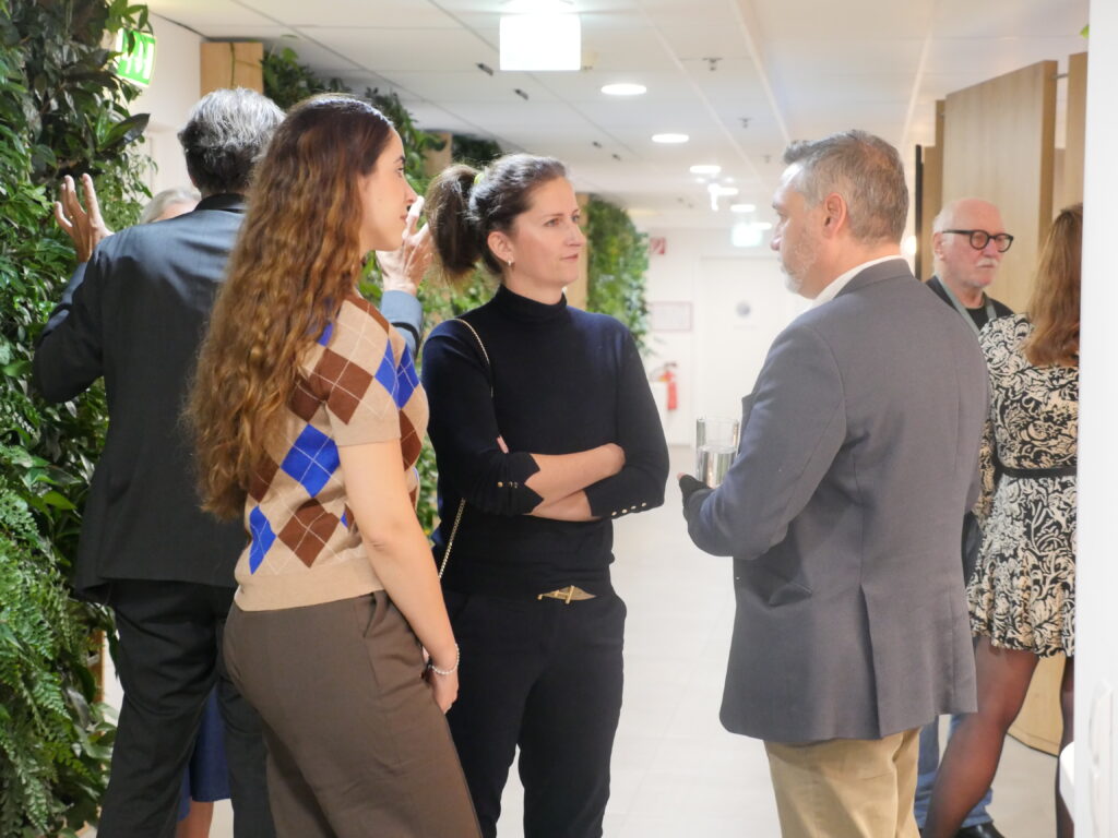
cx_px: 559
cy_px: 419
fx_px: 2261
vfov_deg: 21.0
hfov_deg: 27.8
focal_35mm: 70
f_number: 2.8
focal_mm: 35
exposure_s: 1/125
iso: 3200
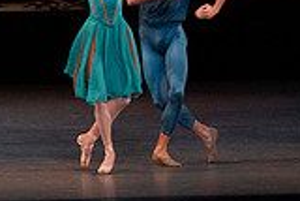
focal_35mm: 626
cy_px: -85
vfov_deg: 2.2
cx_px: -77
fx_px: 5221
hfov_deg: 3.3
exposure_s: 1/400
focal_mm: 173
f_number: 7.1
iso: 8000
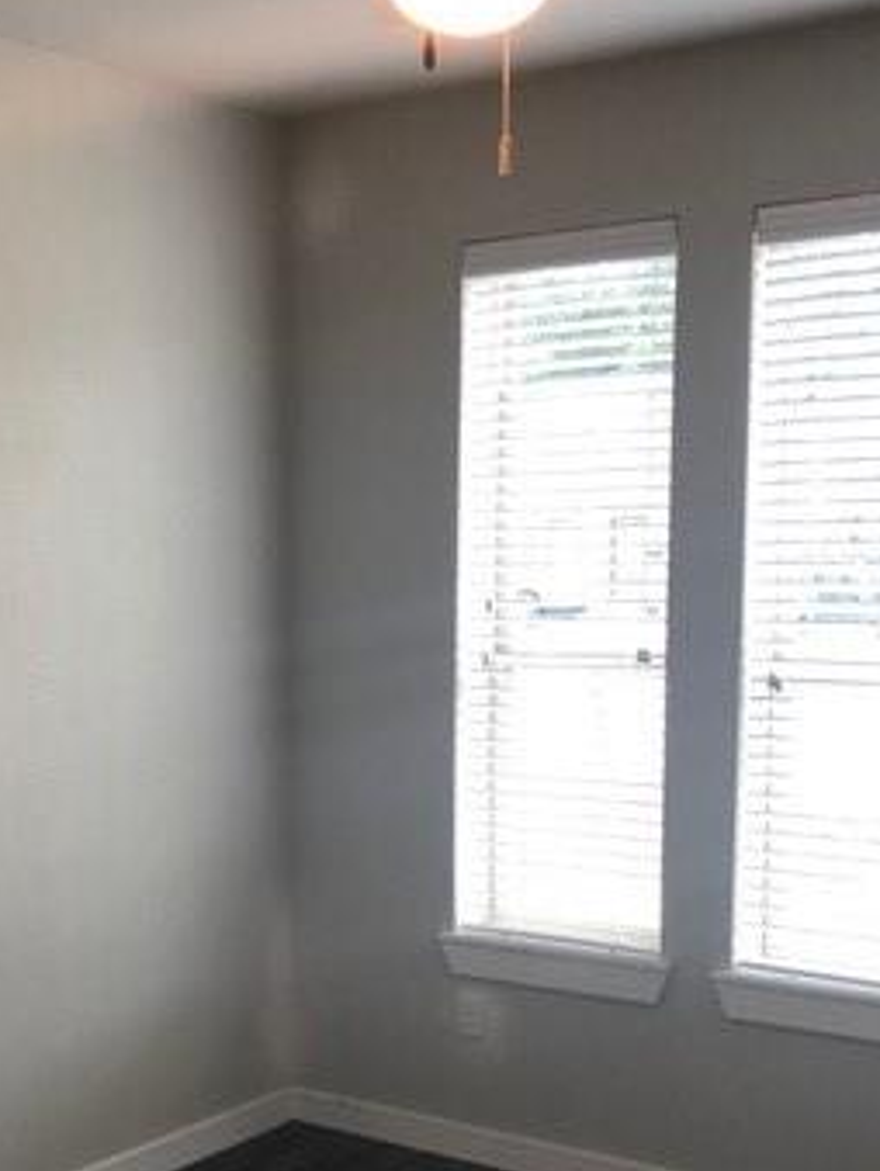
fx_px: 1794
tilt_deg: -7.1
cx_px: 249
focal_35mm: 53
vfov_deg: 35.5
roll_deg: +0.3
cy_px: 842
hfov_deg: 27.3
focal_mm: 4
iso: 25
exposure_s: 1/30
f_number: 1.8
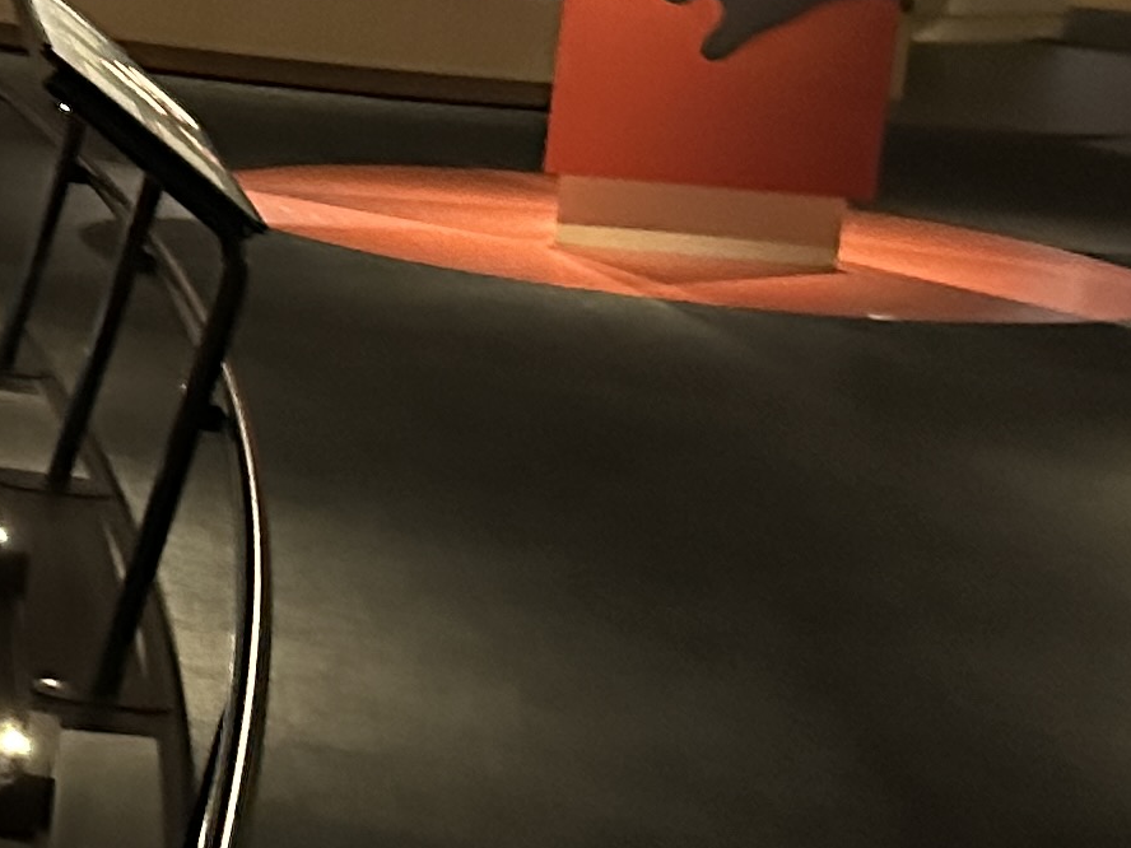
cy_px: 134
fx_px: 3561
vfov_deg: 13.5
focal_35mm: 109
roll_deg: -3.1
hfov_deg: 14.6
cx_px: -1188
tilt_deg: -9.5
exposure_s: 1/30
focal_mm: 6.86
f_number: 1.78
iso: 800
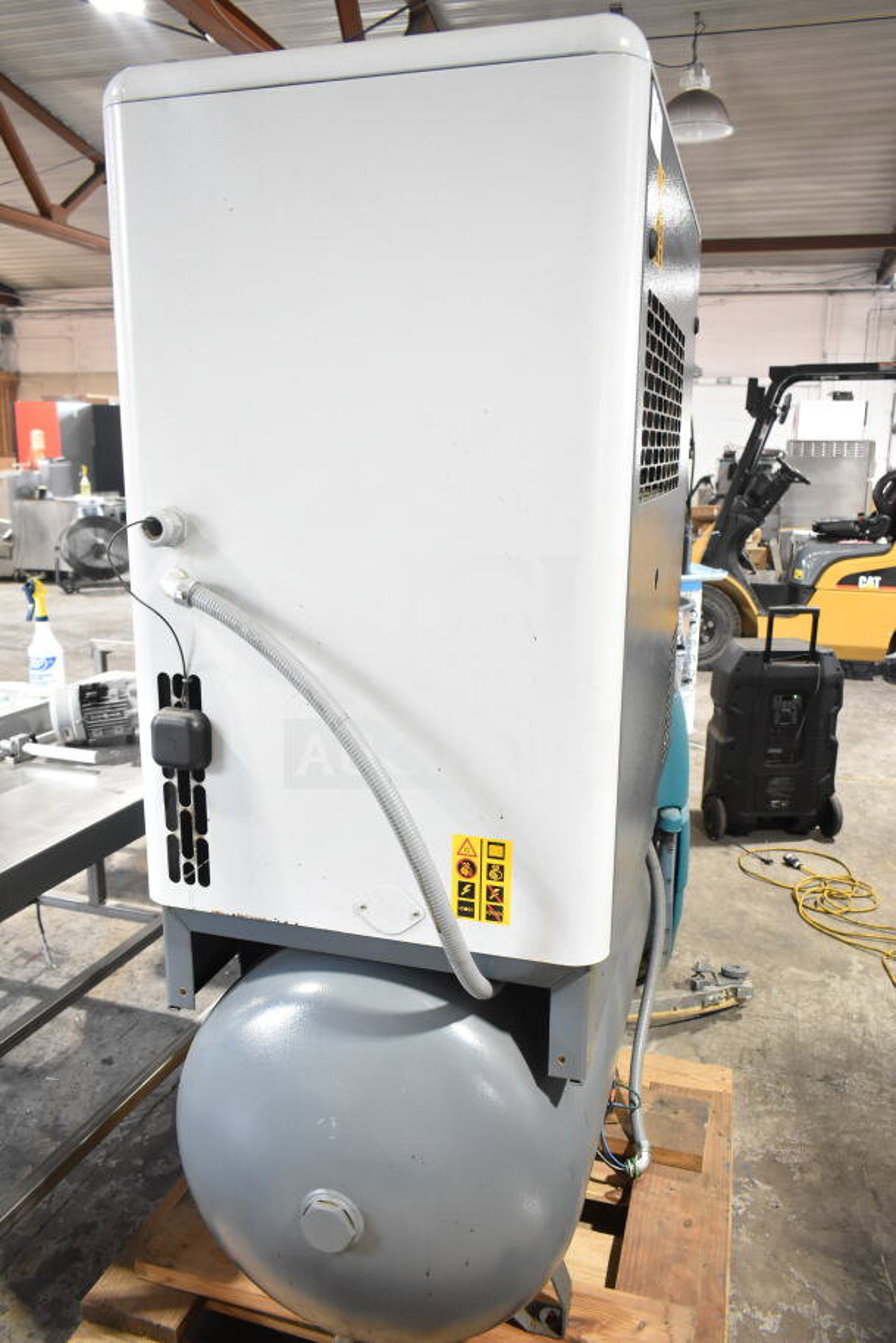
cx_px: 448
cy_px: 672
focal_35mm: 27
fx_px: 1007
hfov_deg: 48.0
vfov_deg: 67.4
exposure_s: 1/80
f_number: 4.5
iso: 1600
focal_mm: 18
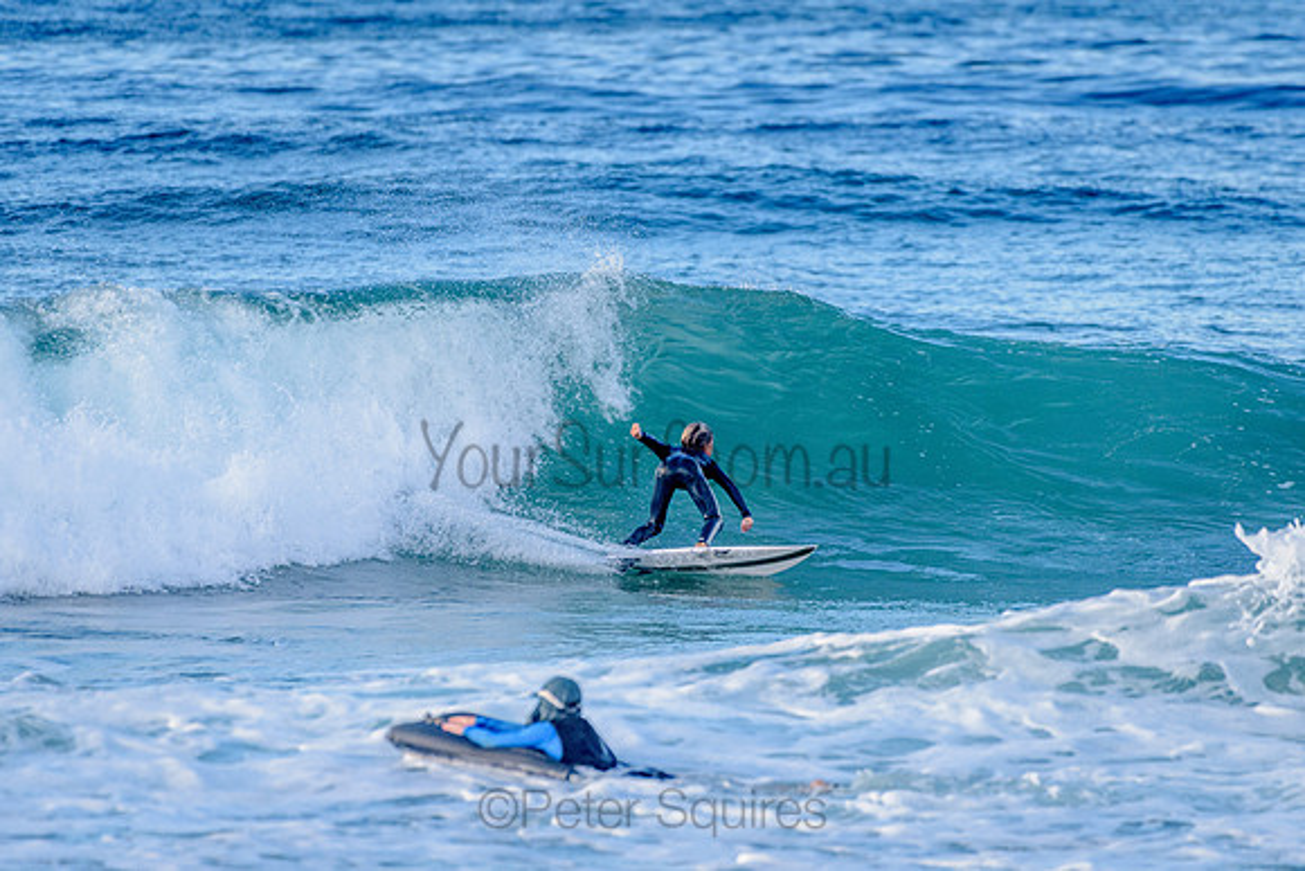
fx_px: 22224
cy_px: 446
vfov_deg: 2.2
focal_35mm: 613
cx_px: 668
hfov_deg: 3.4
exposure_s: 1/1250
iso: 560
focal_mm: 500
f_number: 5.6
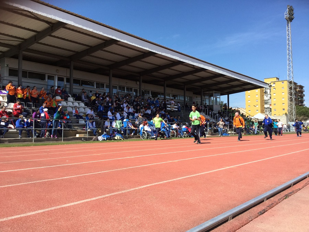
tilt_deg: +0.2
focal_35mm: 31
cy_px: 116
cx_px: 154
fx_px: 277
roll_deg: -0.1
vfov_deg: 45.4
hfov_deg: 58.4
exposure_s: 1/970
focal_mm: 3.3
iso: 25
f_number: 2.4
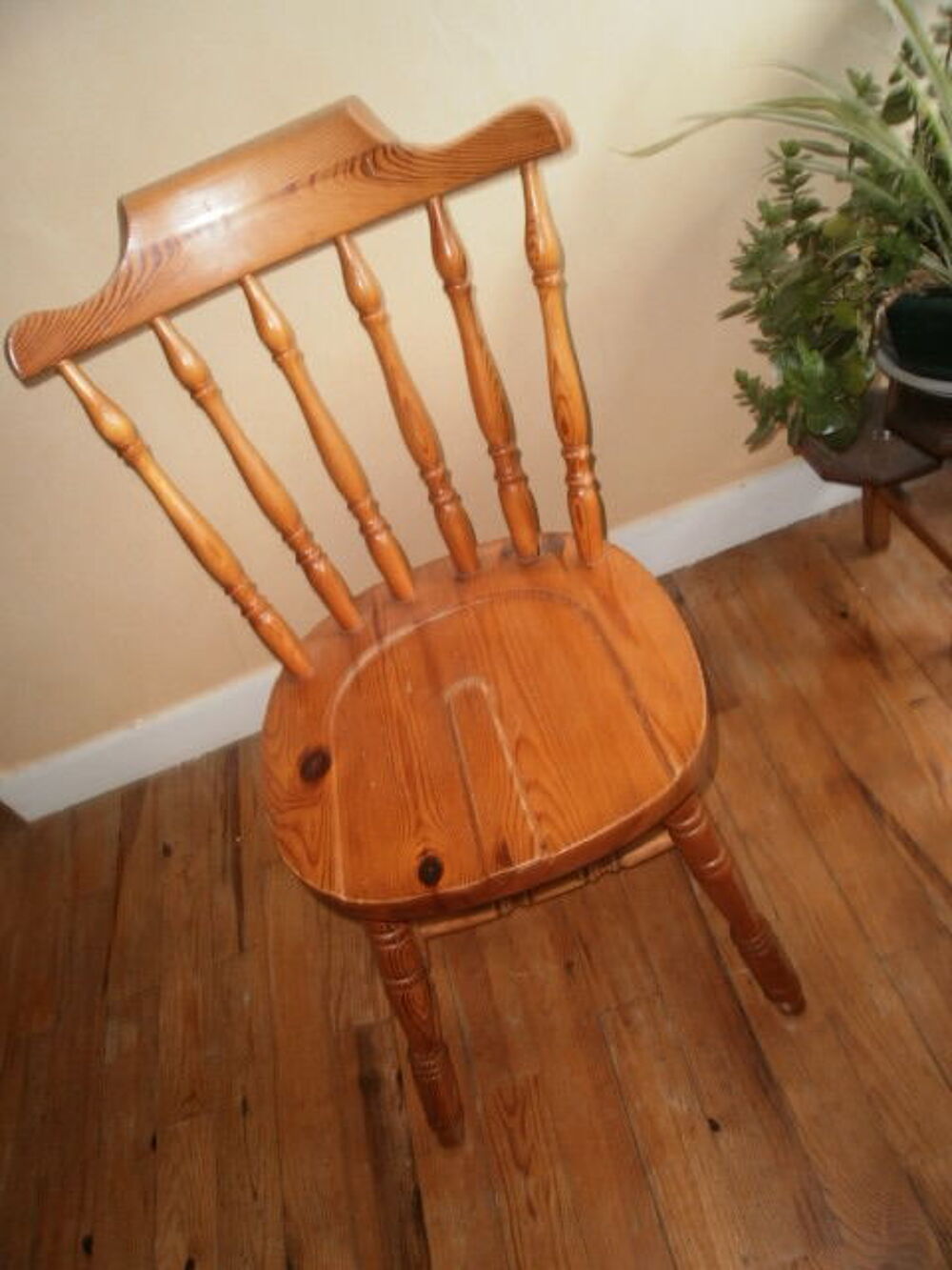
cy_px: 635
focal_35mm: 26
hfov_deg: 53.1
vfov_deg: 67.3
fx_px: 953
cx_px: 476
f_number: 2.6
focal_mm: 4.65
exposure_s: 1/25
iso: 125
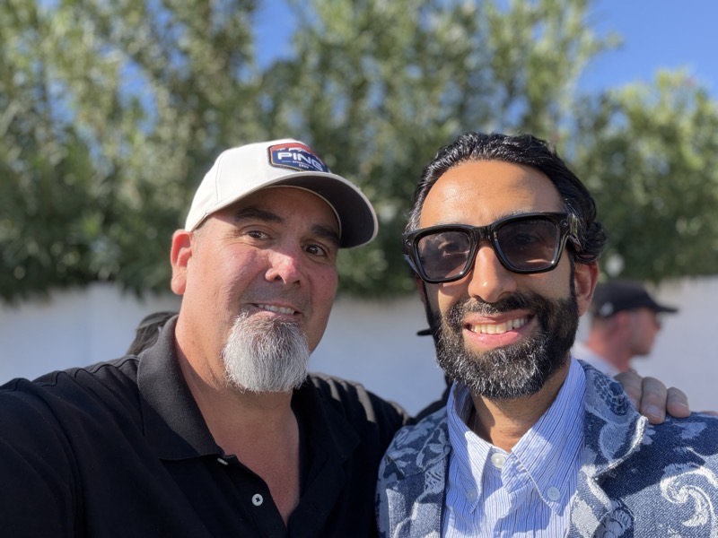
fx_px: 622
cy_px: 269
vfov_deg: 46.8
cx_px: 359
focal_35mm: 30
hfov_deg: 60.0
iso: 32
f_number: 1.9
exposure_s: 1/365
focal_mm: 2.71
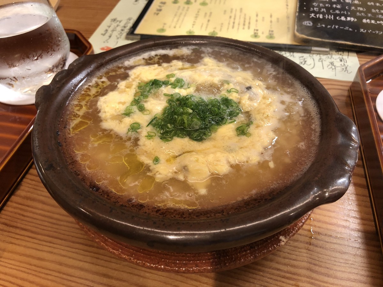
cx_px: 192
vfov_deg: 49.7
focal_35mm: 28
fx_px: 310
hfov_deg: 63.4
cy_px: 144
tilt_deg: -45.1
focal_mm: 3.99
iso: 40
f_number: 1.8
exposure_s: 1/17
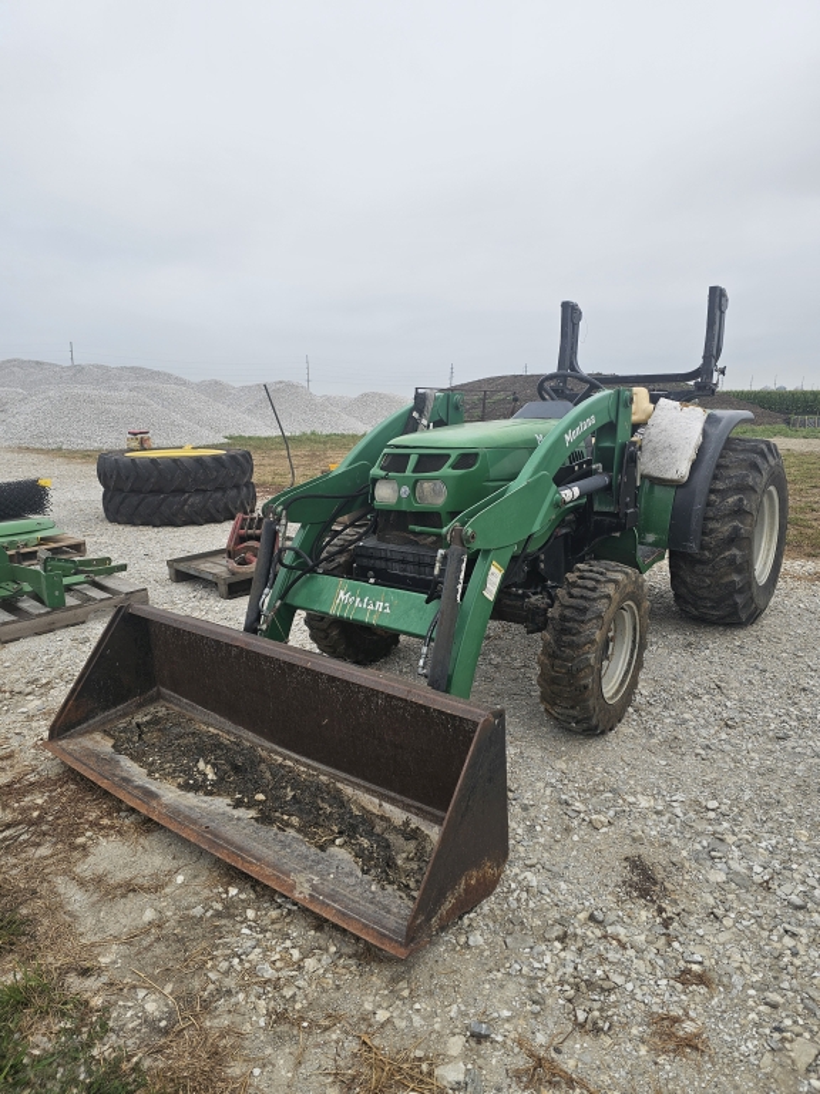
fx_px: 726
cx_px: 410
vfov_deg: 73.9
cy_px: 547
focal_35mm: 23
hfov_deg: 58.9
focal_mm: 6.3
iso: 10
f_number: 1.7
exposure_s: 1/261
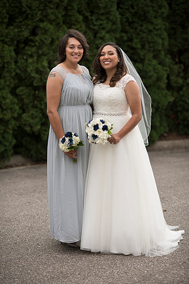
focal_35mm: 85
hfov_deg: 16.1
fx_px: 669
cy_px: 142
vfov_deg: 23.9
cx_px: 94
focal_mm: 85
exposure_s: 1/200
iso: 125
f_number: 2.2
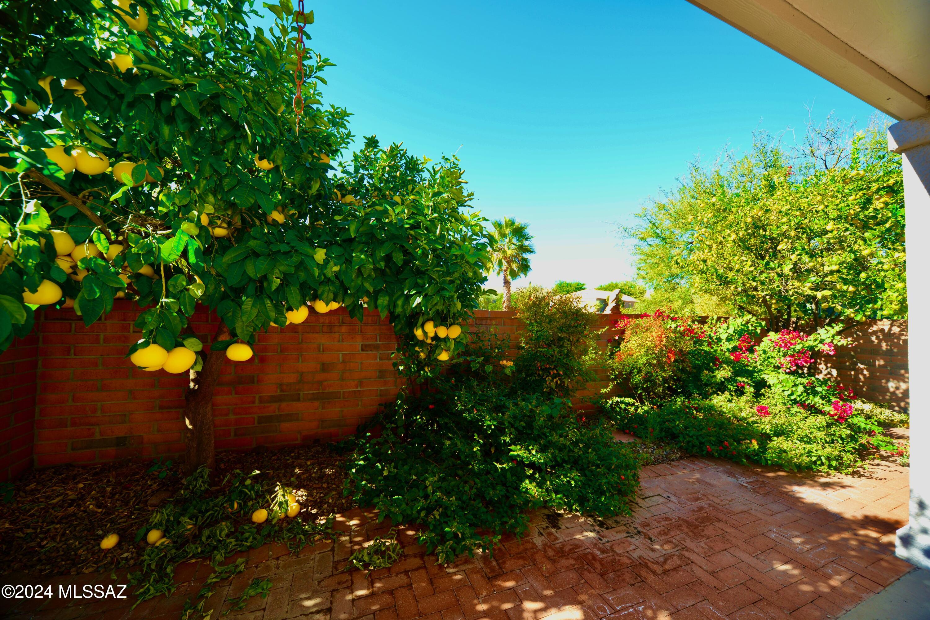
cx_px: 465
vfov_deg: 90.0
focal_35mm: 12
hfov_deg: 112.6
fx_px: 310
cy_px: 310
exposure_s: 1/100
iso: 250
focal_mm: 12
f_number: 9
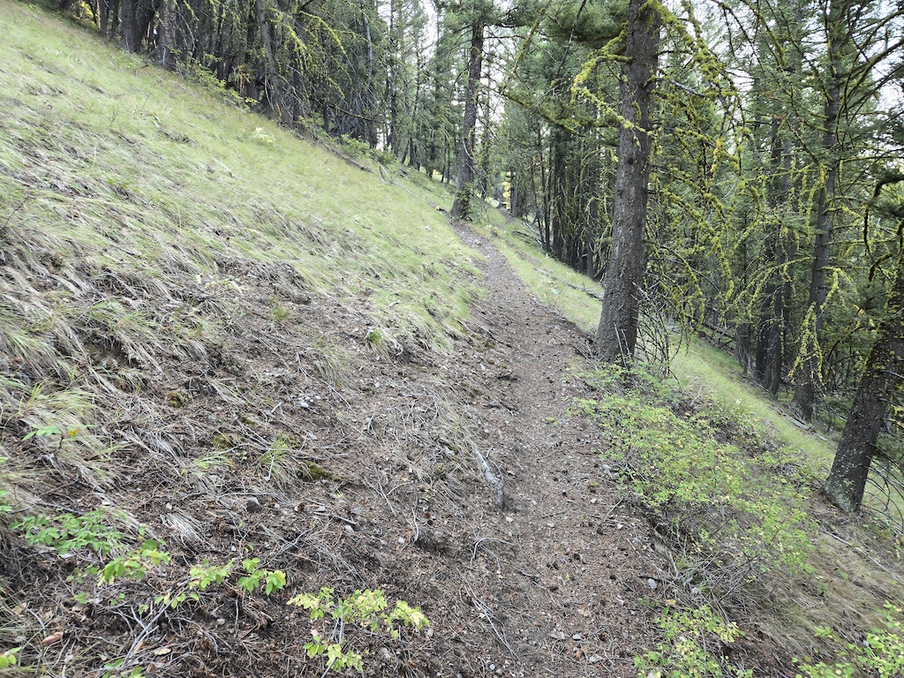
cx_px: 452
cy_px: 339
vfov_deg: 58.9
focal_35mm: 23
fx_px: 601
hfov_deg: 73.9
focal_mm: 5.4
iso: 80
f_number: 1.8
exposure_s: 1/180
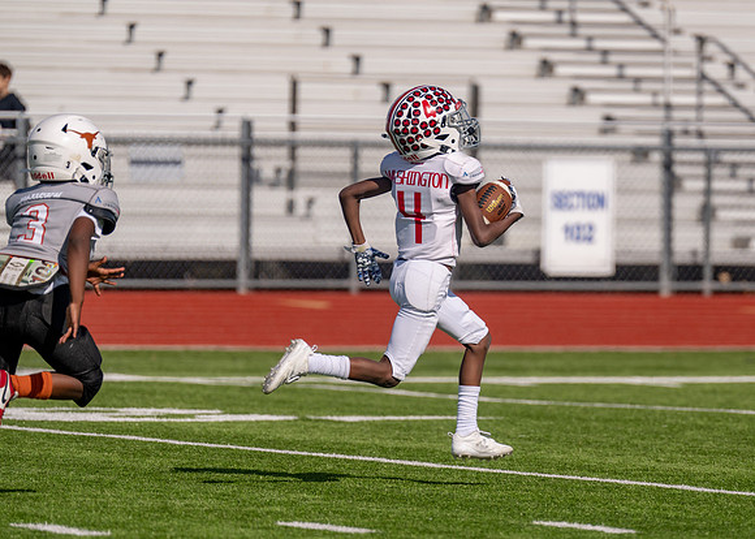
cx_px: 534
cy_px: 298
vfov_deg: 3.6
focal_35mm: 397
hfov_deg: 5.1
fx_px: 8518
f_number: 4
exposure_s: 1/3200
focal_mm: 280
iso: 160
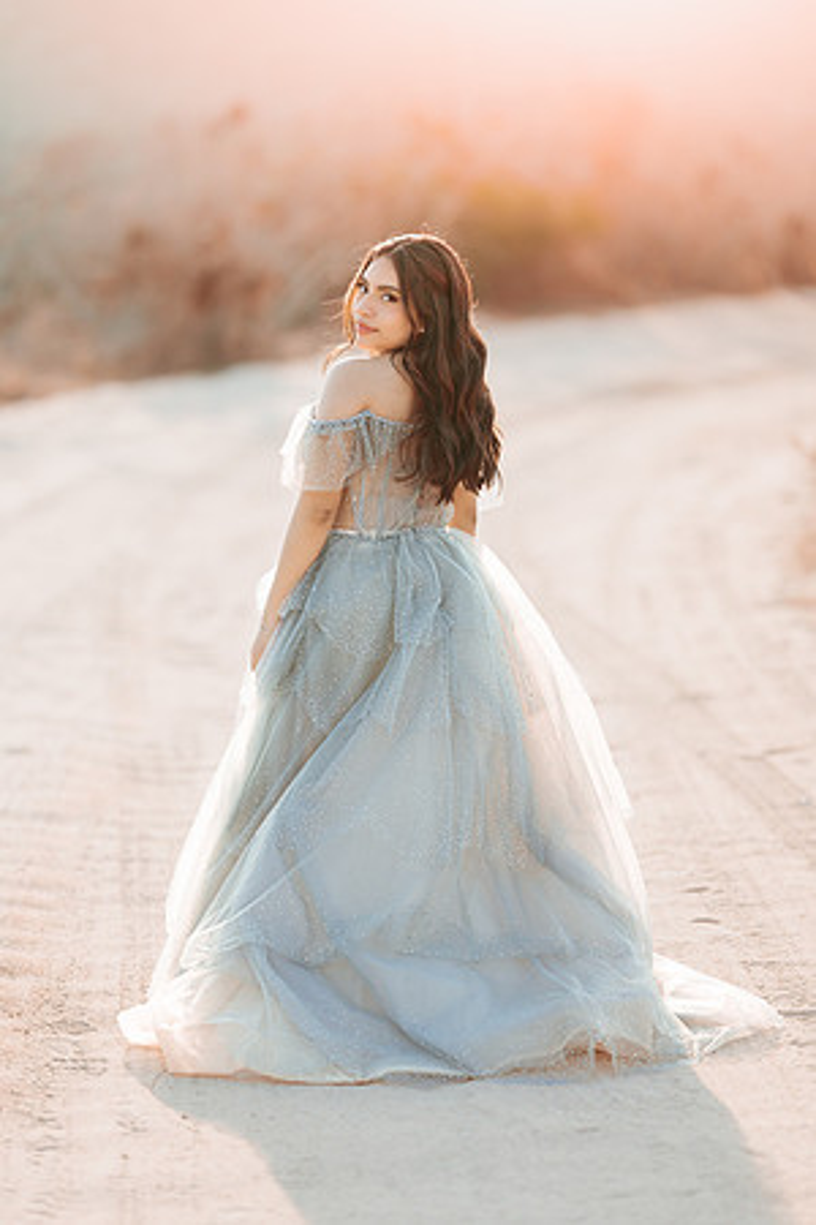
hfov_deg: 10.2
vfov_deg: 15.2
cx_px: 408
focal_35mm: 135
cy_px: 612
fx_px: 4590
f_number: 1.8
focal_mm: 135
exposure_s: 1/2000
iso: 100
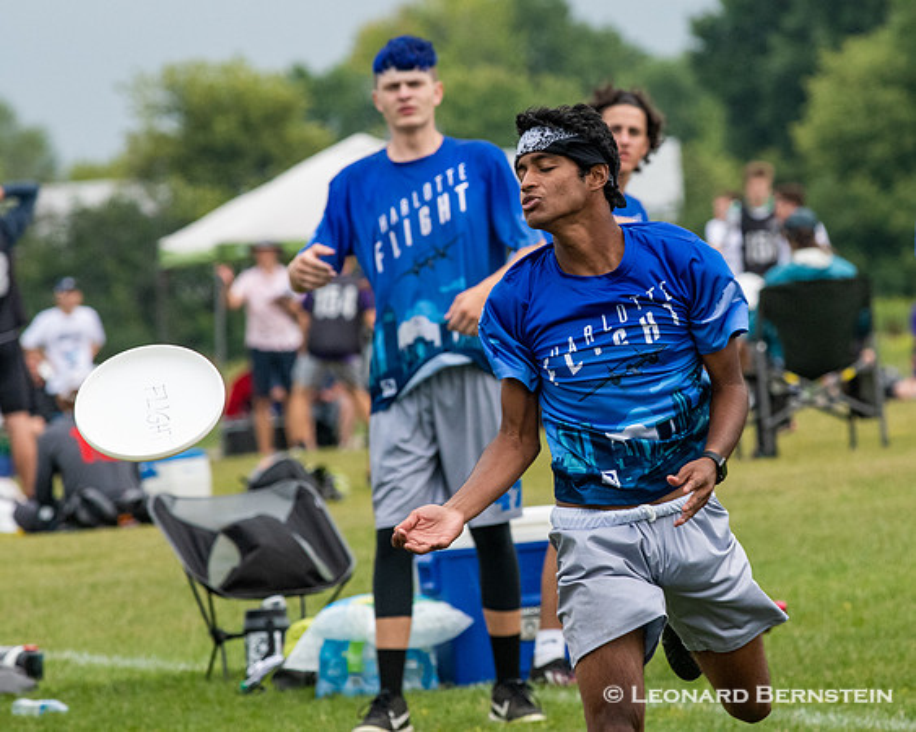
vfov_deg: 2.8
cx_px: 599
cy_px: 333
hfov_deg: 3.5
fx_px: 14977
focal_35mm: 553
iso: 1600
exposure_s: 1/2000
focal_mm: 300
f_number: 9
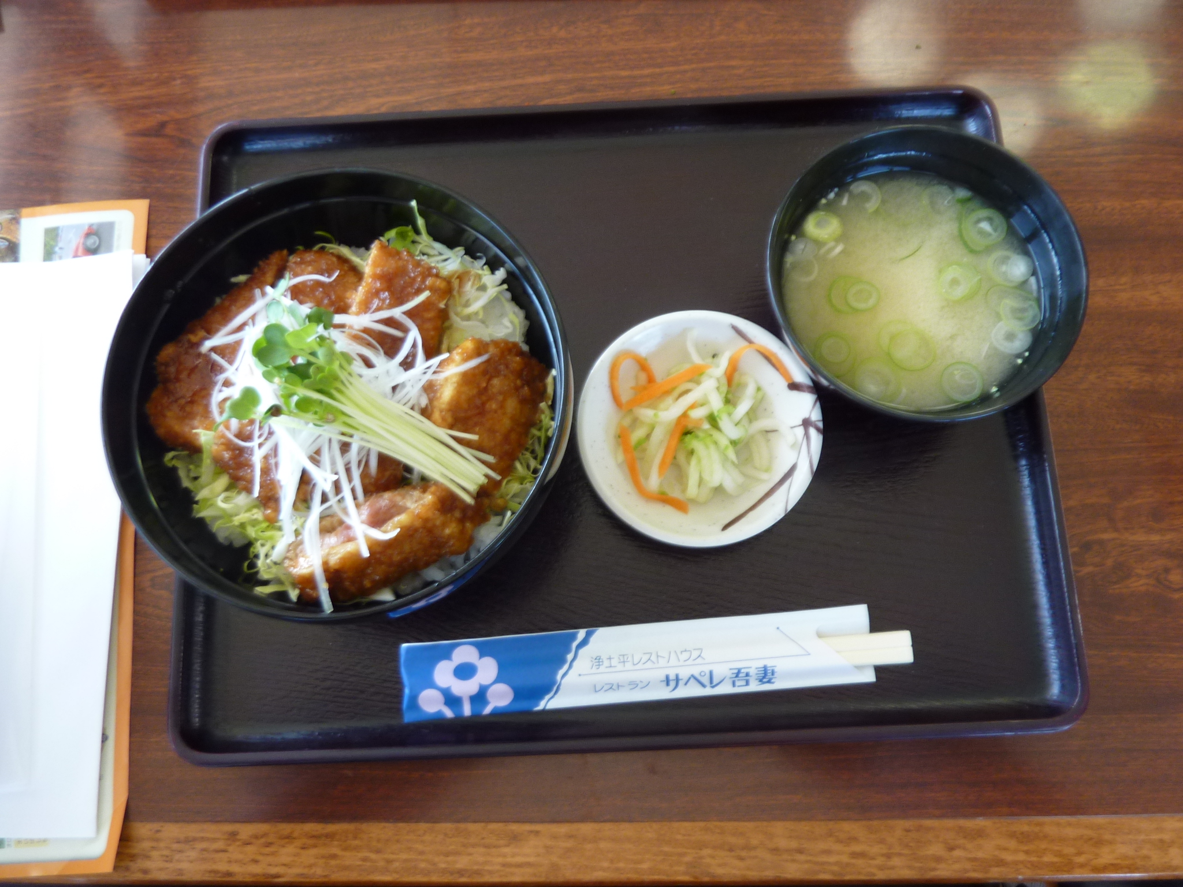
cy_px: 444
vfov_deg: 54.9
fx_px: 854
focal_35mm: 25
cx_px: 592
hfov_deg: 69.4
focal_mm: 4.1
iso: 125
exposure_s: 1/30
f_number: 3.3
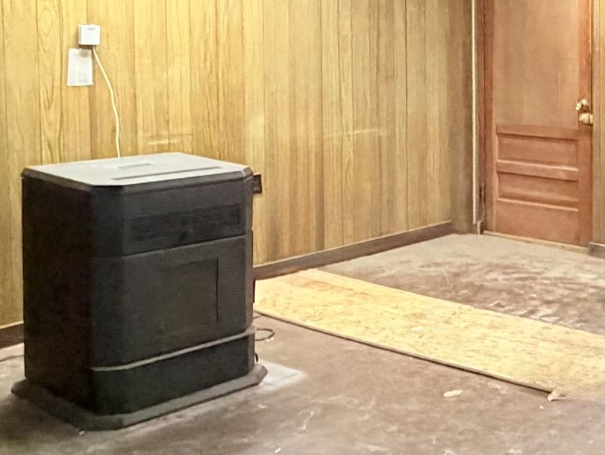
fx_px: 927
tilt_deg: -3.2
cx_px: 743
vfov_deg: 26.9
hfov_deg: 30.3
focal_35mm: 53
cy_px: 78
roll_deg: +0.1
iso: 500
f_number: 2.2
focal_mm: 2.22
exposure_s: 1/60
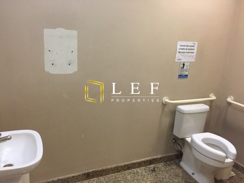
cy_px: 92
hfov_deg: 61.7
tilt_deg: -15.7
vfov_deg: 48.2
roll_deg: -4.3
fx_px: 204
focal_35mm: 29
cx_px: 122
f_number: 2.2
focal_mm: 4.15
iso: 250
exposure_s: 1/30
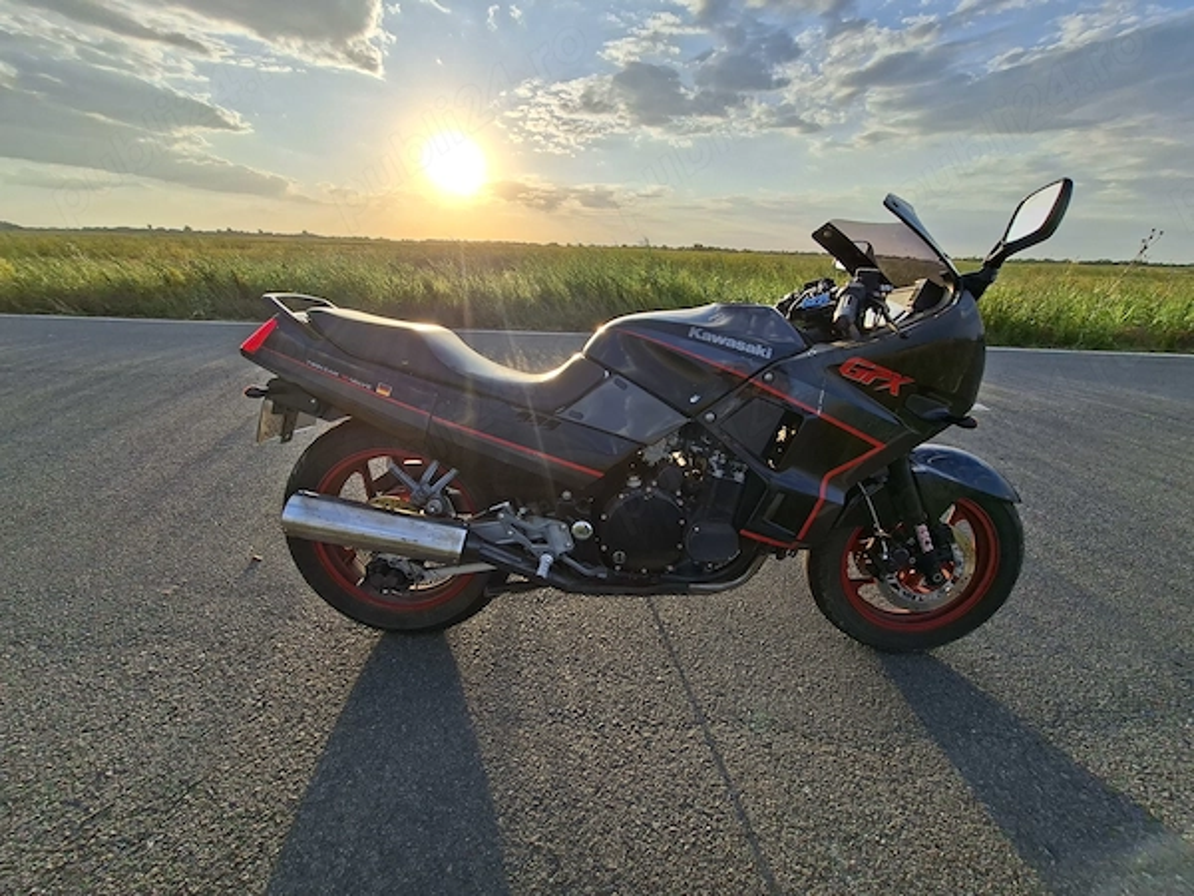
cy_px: 448
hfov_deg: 106.2
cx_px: 597
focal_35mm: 13
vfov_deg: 89.9
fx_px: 448
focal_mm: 1.74
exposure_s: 1/574
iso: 40
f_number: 2.2
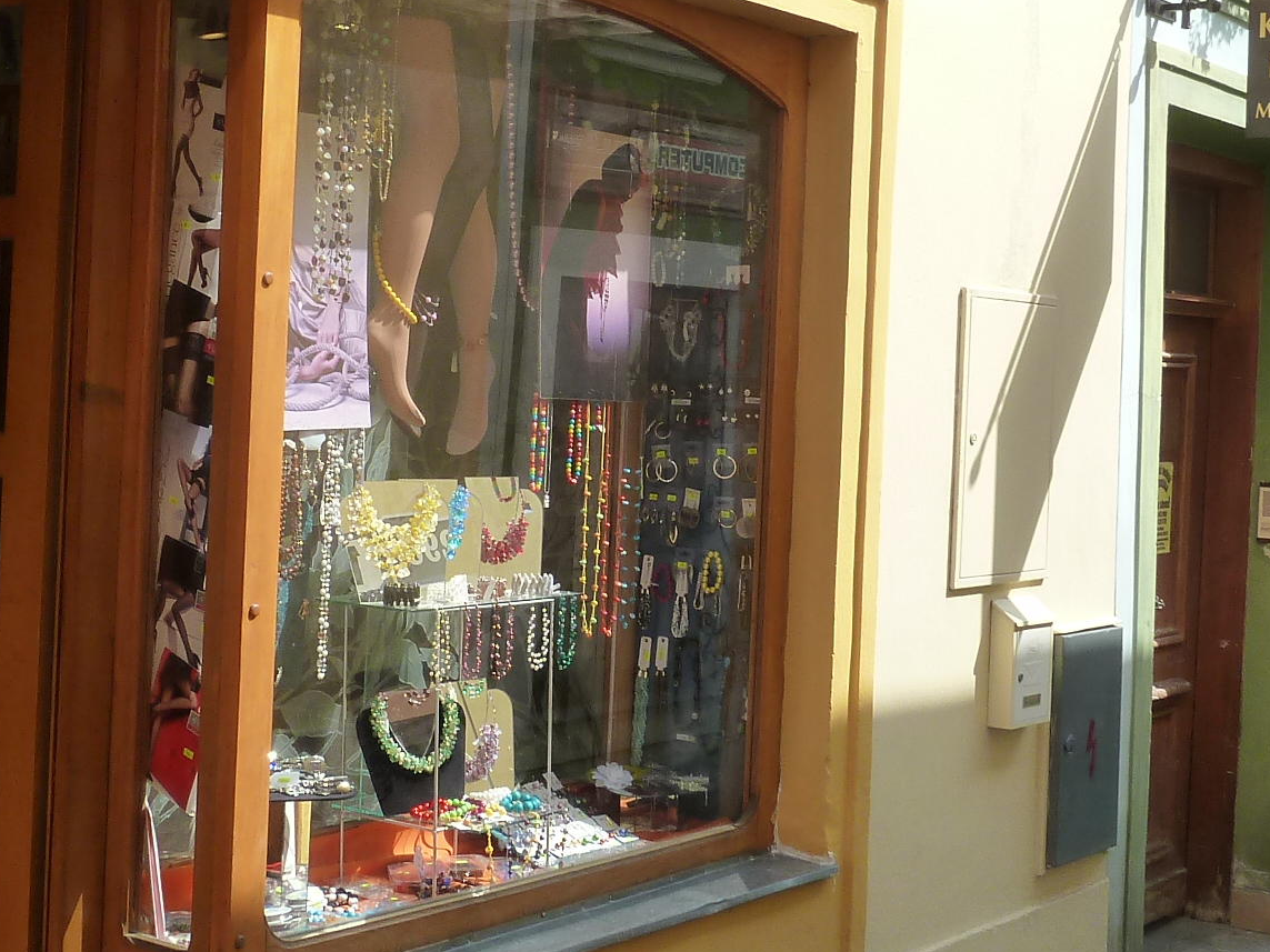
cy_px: 327
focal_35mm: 56
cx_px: 570
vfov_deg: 26.0
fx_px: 2054
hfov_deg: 34.3
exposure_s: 1/320
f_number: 4
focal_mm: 4.1
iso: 125
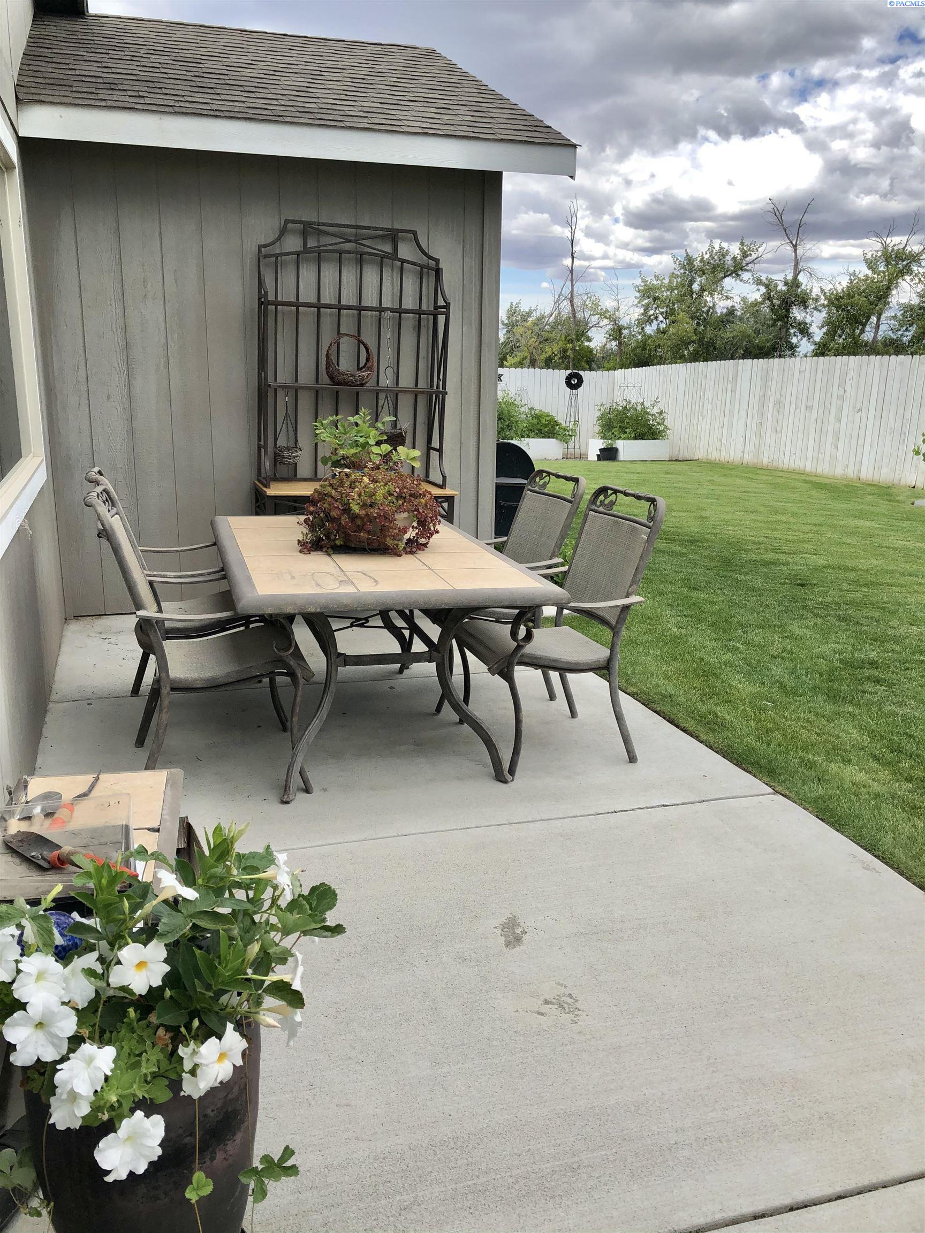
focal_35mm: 28
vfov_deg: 63.4
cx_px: 462
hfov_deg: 49.7
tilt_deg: -13.6
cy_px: 616
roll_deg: -0.3
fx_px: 998
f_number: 1.8
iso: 20
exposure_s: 1/1066
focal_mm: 3.99
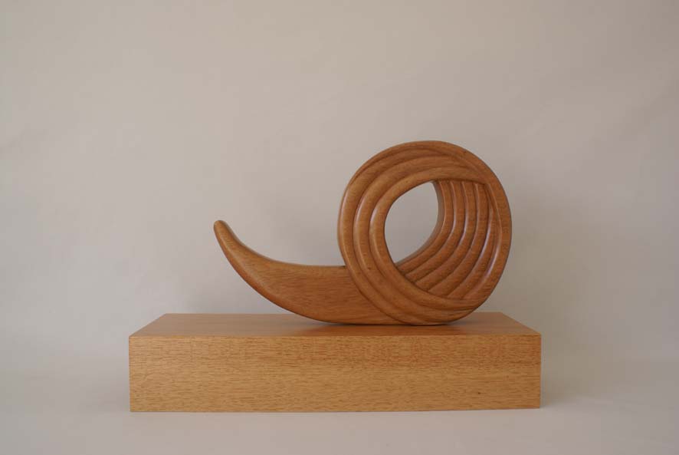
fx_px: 623
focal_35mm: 33
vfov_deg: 40.1
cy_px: 228
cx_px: 340
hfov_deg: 57.2
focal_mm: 22
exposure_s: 1/60
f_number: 6.3
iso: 100
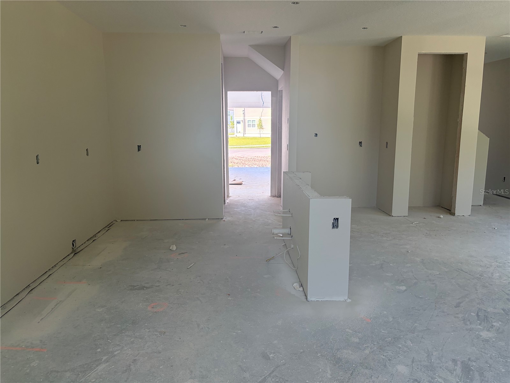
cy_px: 192
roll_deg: +0.9
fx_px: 383
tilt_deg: -8.4
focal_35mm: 26
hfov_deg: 67.3
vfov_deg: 53.1
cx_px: 255
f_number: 1.6
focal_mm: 5.96
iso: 100
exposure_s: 1/208
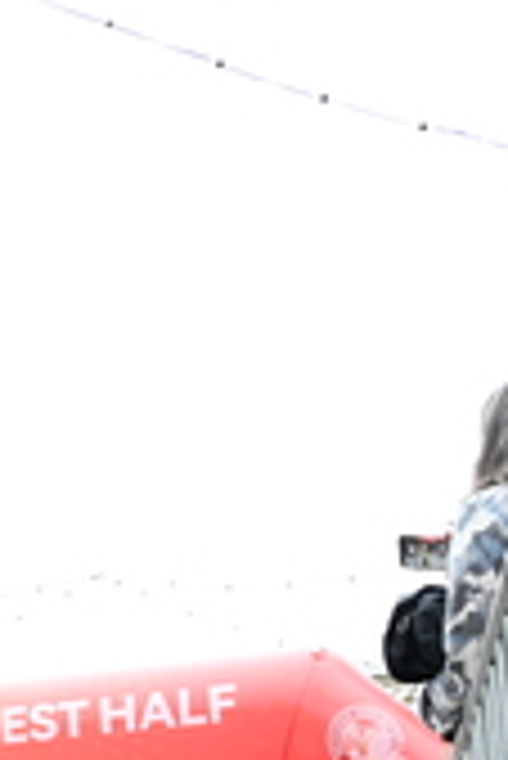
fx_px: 1648
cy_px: 958
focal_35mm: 78
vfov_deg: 23.3
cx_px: -191
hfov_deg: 16.4
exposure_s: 1/640
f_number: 4
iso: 2000
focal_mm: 24
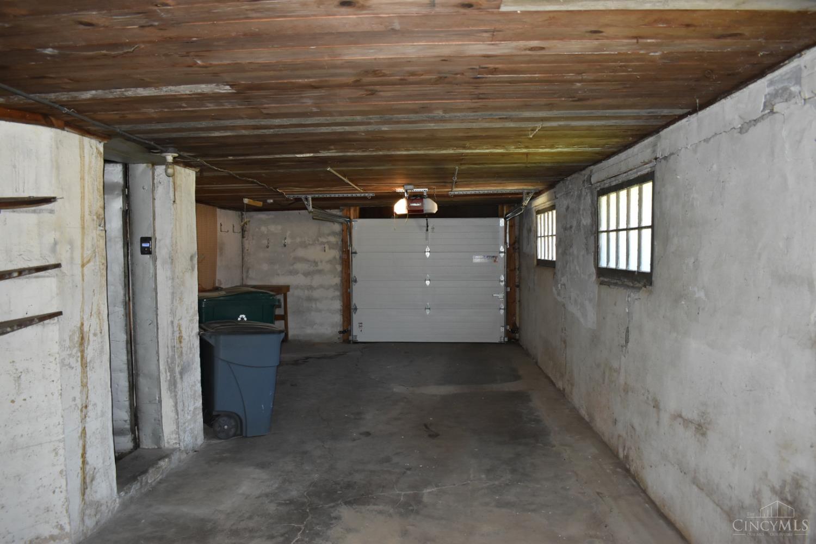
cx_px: 408
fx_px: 612
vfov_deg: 47.9
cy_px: 272
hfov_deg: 67.4
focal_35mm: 27
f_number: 3.5
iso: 1100
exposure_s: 1/125
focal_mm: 18
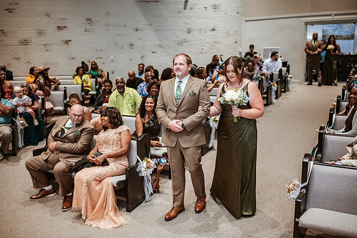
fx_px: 347
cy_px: 119
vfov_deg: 37.9
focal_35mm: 35
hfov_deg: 54.4
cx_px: 178
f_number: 1.8
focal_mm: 35
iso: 1250
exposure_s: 1/500
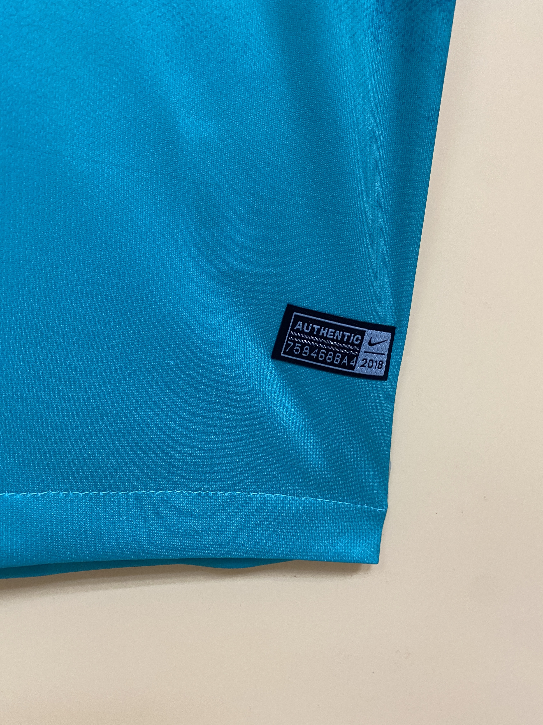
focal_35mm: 26
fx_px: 544
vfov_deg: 67.3
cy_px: 362
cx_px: 272
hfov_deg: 53.1
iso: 200
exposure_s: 1/50
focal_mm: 4.25
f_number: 1.8
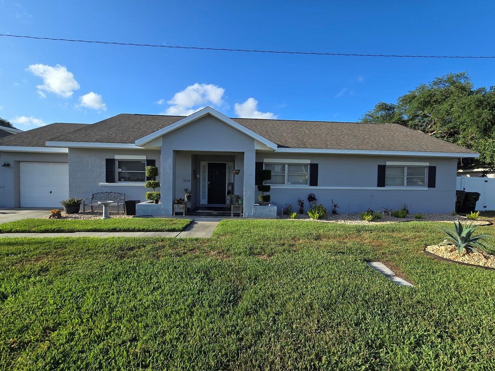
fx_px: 200
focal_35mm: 14
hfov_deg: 102.0
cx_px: 261
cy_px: 186
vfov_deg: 85.7
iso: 50
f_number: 2.2
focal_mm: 2.2
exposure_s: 1/1554
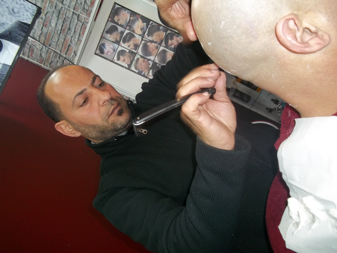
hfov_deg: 56.8
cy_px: 126
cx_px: 168
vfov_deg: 44.2
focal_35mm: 32
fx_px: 312
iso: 160
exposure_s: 1/30
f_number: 2.9
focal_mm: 5.7
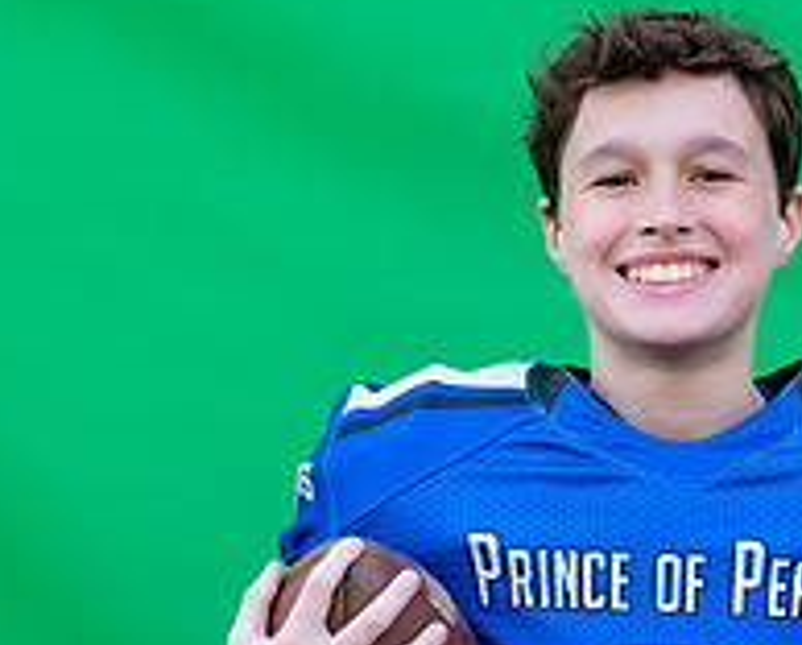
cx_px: 686
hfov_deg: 12.7
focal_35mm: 150
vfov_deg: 10.3
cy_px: 595
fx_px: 3568
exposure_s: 1/320
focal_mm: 50
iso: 200
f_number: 2.8
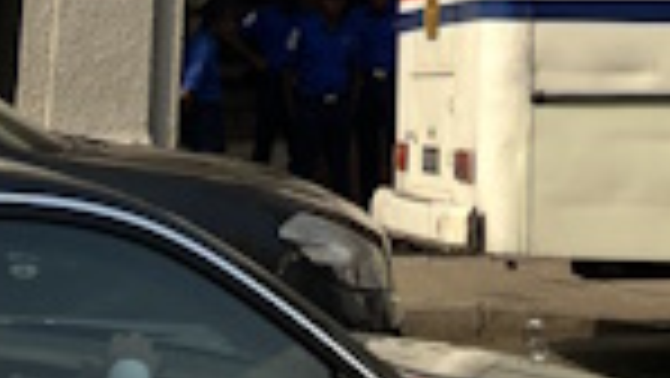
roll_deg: -0.2
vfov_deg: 7.4
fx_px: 2329
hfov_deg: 16.2
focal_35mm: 131
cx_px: 580
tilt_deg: +25.8
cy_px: -999
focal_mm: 3.99
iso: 32
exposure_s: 1/1143
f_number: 1.8
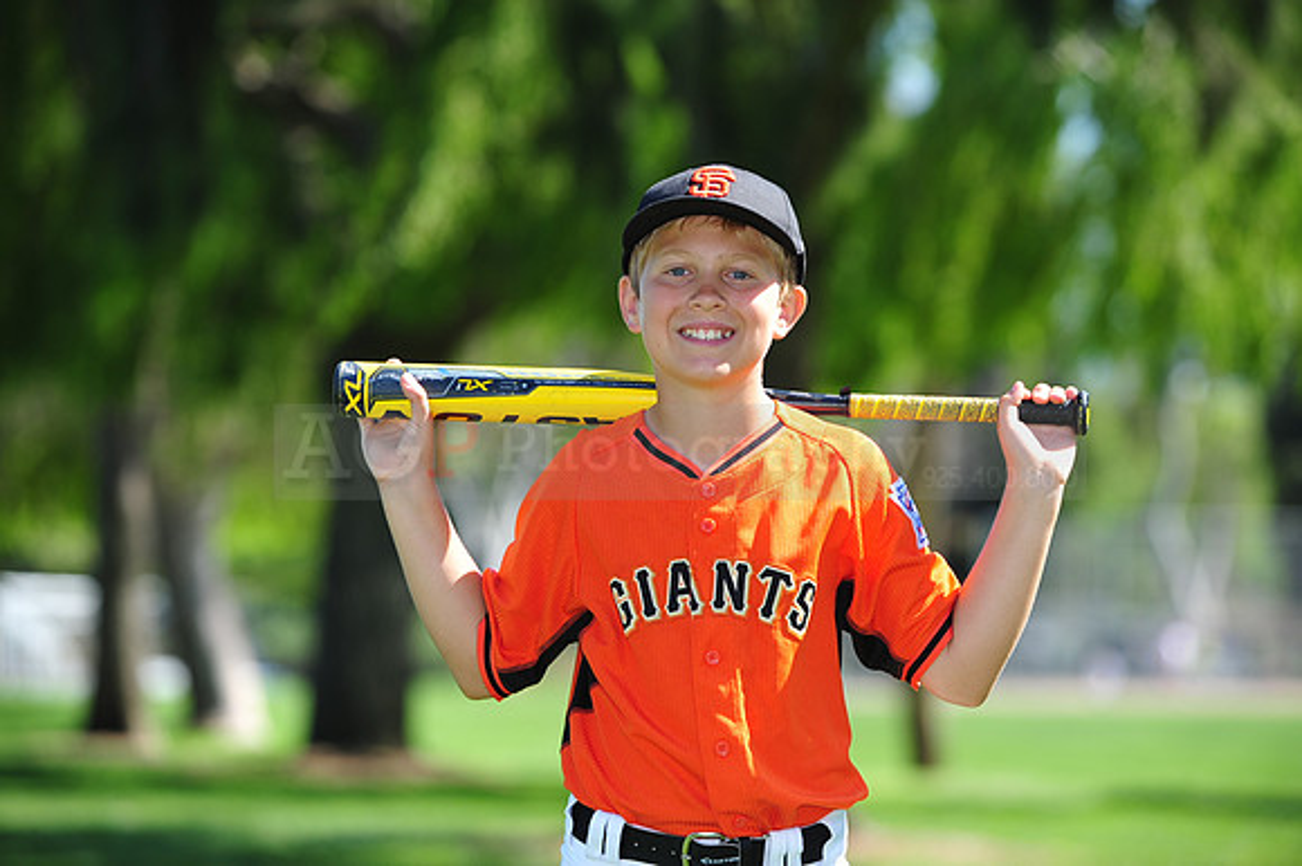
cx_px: 651
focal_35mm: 165
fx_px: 5964
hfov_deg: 12.5
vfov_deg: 8.3
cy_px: 433
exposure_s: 1/640
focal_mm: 165
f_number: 4.5
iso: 200
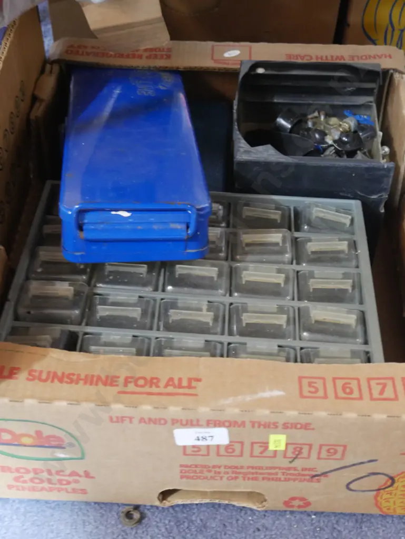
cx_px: 202
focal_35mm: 50
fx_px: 779
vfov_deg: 38.2
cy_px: 270
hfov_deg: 29.1
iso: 3200
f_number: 5.3
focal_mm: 25
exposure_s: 1/20
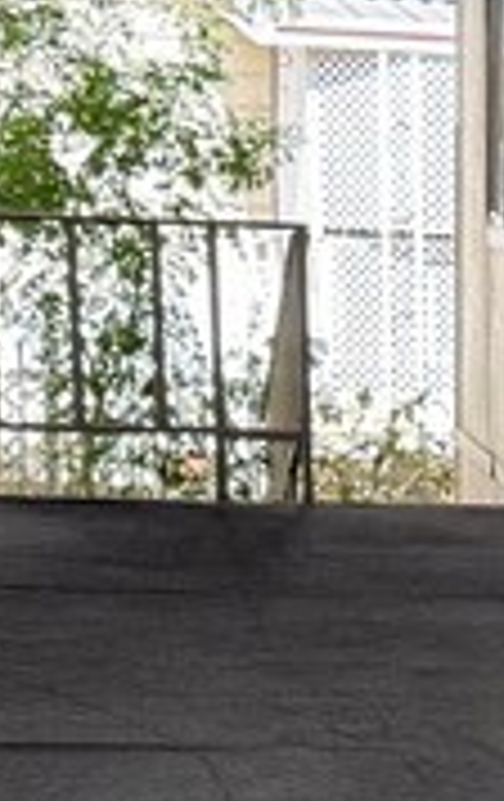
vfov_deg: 13.9
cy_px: 940
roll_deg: -3.1
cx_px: 904
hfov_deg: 8.7
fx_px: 3193
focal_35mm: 146
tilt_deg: -12.0
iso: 100
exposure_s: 1/677
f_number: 1.78
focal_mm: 6.76
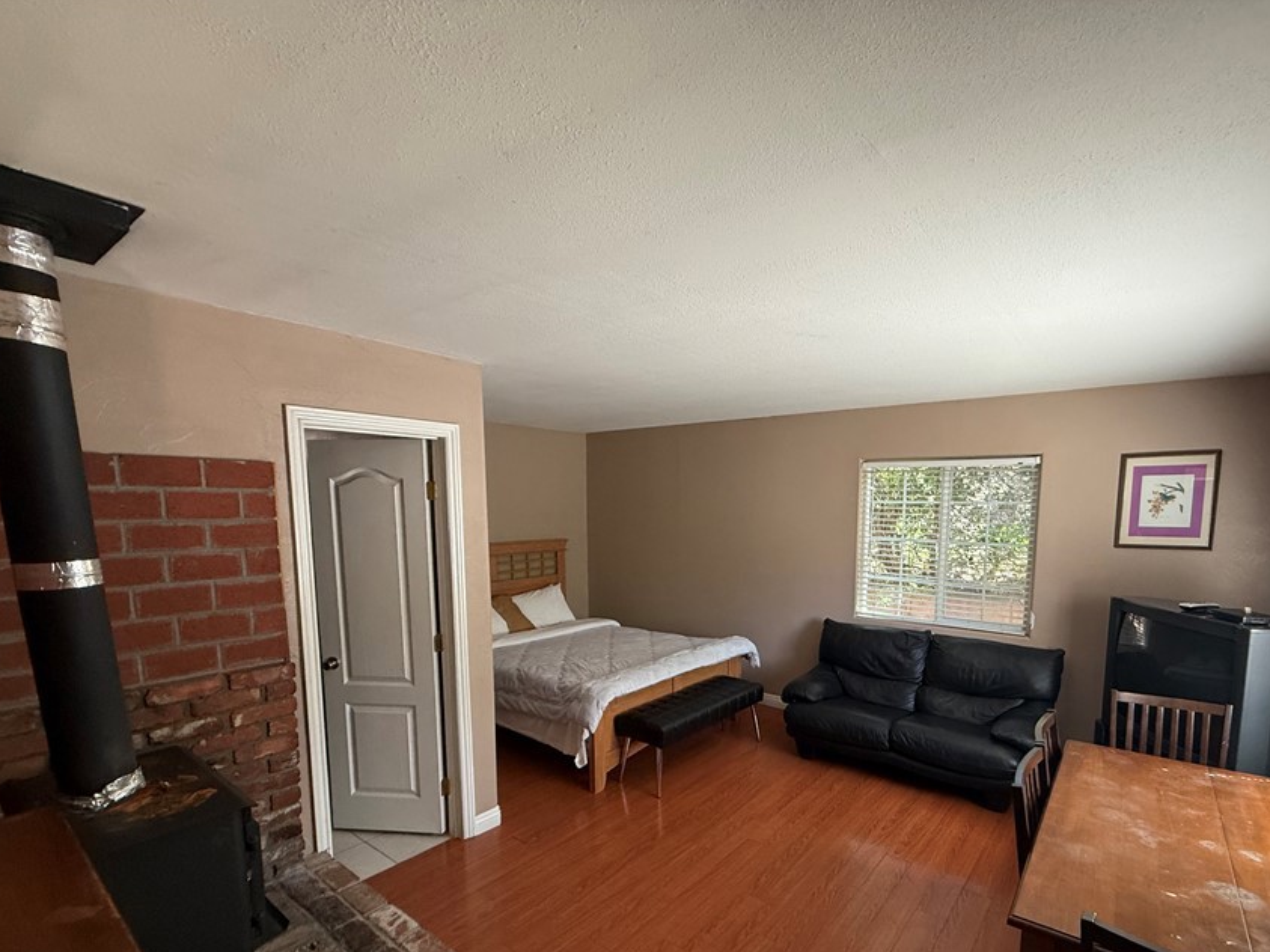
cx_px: 699
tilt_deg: -4.8
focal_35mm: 17
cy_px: 572
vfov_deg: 73.9
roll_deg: +0.4
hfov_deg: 90.7
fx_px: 624
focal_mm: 2.22
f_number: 2.2
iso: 320
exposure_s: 1/78
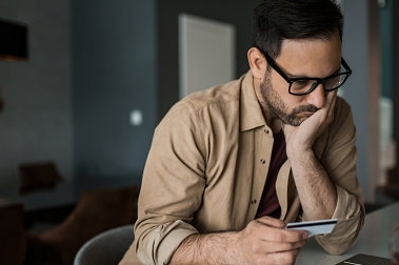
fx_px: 520
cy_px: 145
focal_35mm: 47
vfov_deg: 28.6
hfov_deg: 41.9
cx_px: 218
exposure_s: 1/80
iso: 250
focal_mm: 35
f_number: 1.4
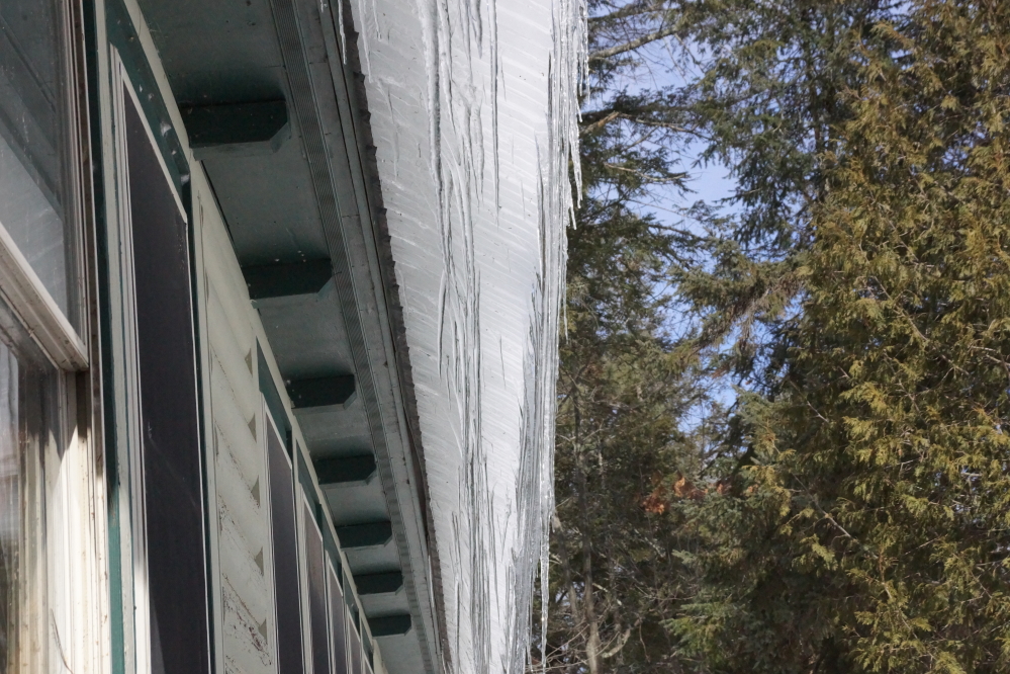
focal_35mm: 75
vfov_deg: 18.2
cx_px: 505
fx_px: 2104
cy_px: 337
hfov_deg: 27.0
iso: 3200
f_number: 9
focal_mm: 50
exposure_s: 1/1600
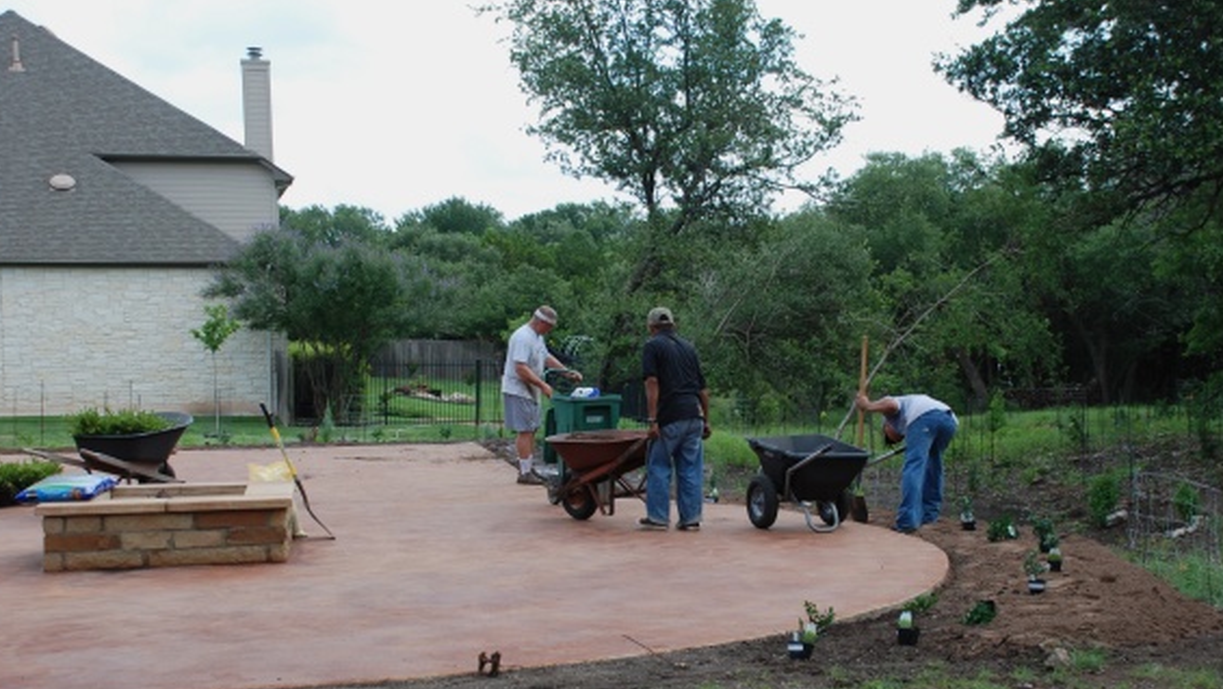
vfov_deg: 21.1
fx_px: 1849
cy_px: 412
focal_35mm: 57
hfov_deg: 36.6
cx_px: 660
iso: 100
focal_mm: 32
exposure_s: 1/160
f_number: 6.3
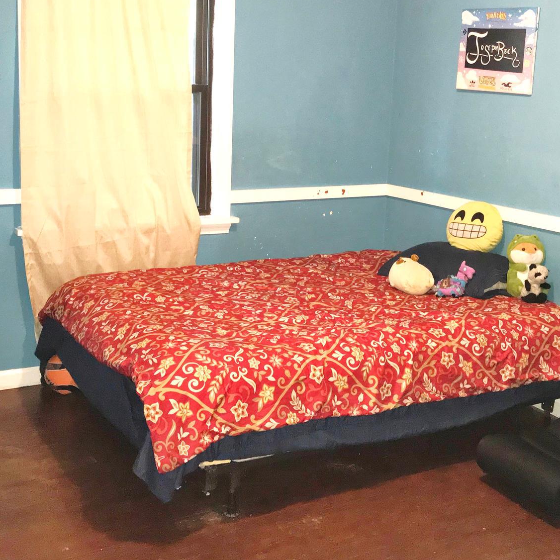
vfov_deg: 37.4
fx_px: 824
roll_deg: -2.7
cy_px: 223
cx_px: 325
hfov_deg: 37.5
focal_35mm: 45
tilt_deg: -9.9
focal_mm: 3.99
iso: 100
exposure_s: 1/16
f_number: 1.8
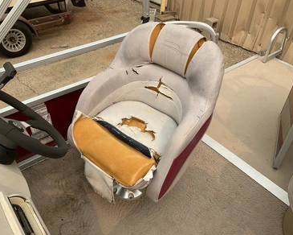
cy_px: 119
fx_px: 269
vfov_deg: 47.1
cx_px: 141
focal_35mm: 31
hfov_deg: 57.2
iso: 25
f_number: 1.8
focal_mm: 3
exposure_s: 1/1168
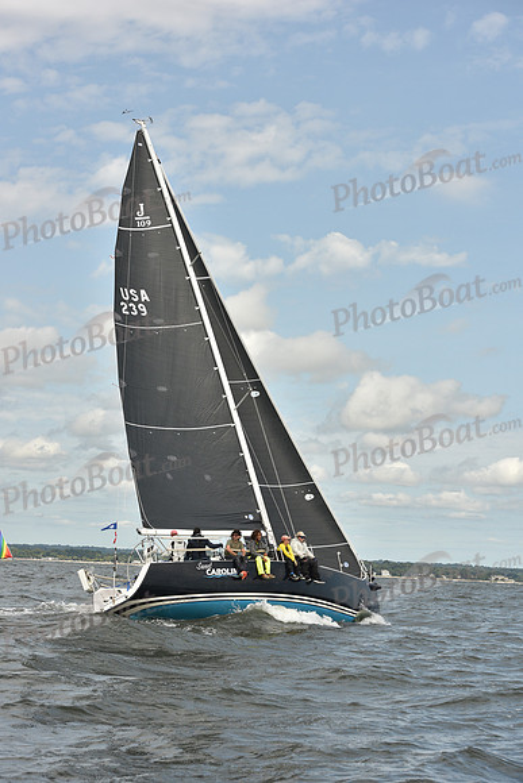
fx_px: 1524
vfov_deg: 28.8
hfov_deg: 19.5
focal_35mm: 70
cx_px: 262
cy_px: 392
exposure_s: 1/800
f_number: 9
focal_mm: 70
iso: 250
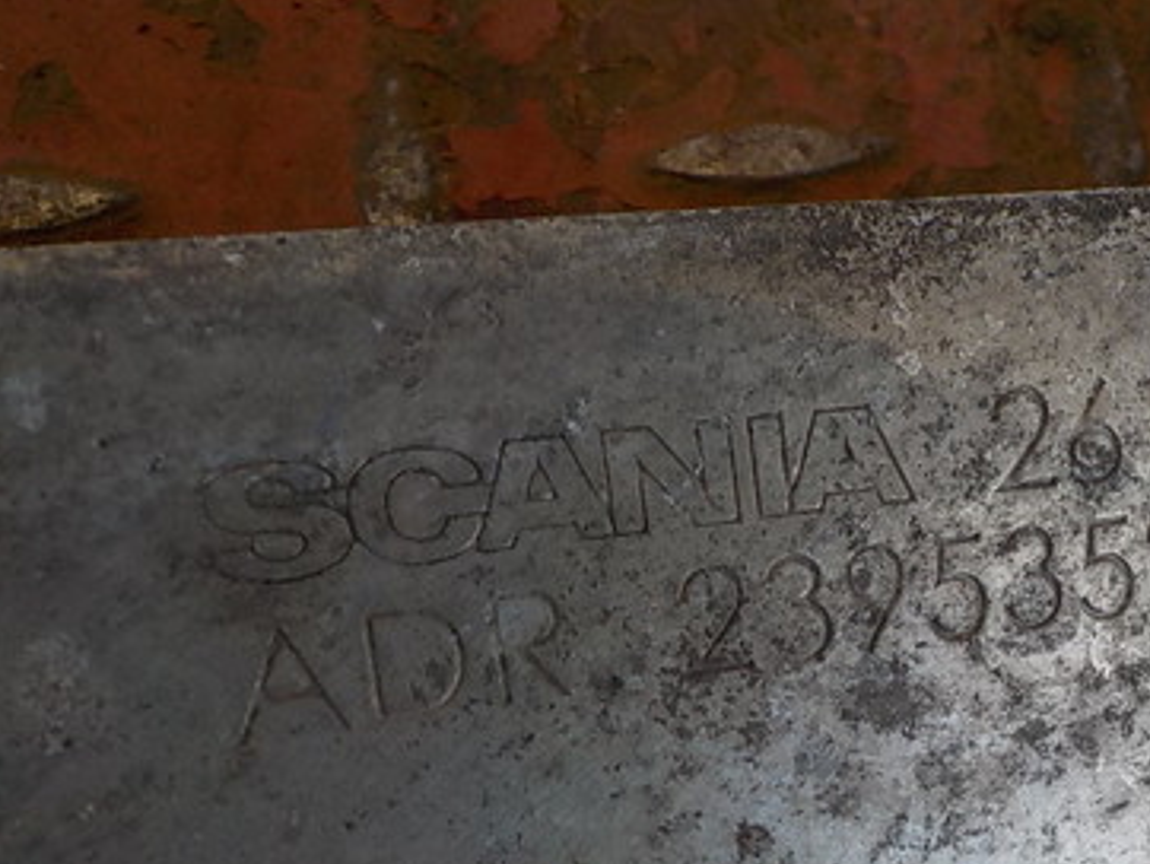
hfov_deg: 35.1
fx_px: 1762
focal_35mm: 53
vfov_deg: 27.0
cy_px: 708
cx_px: 905
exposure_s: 1/40
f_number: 3.3
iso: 125
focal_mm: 4.1
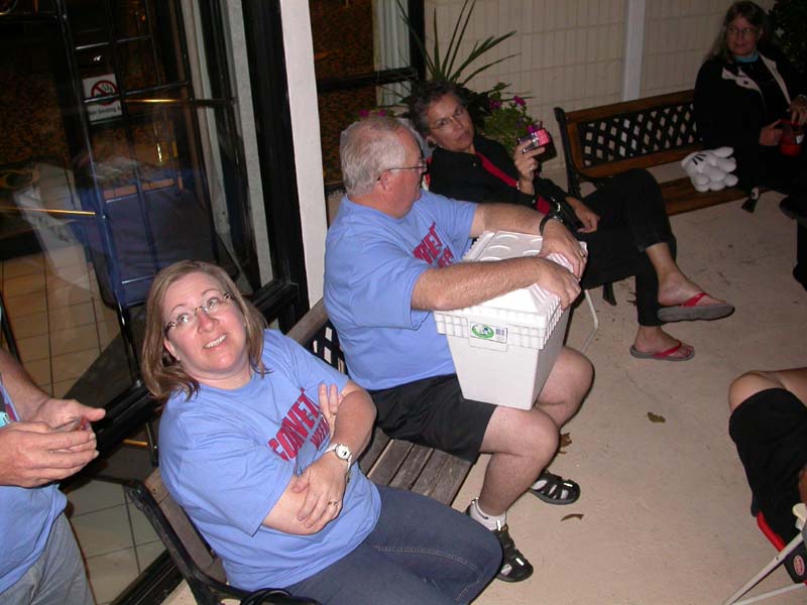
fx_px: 886
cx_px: 404
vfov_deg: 37.7
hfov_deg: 49.0
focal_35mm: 38
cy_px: 302
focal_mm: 7.85
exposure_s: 1/60
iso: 200
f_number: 2.6
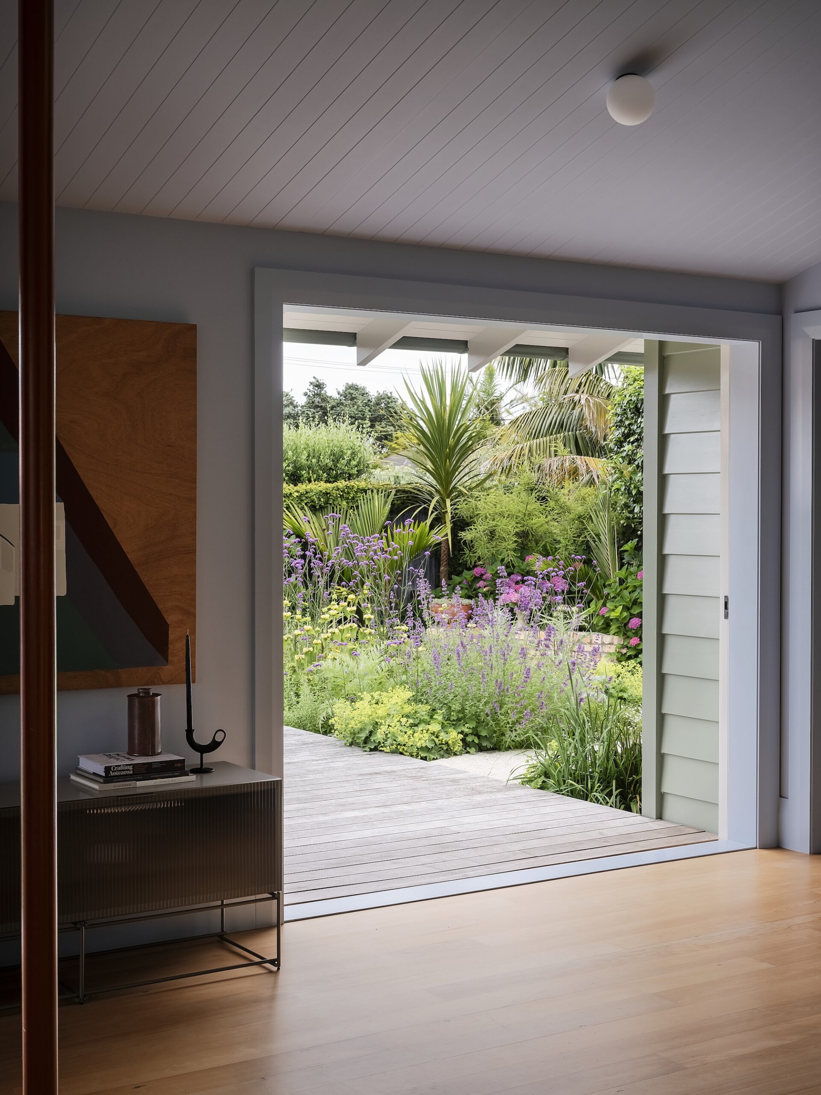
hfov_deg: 28.6
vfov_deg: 37.5
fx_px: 1613
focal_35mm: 51
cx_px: 410
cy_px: 548
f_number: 16
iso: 400
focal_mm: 65
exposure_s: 1/6
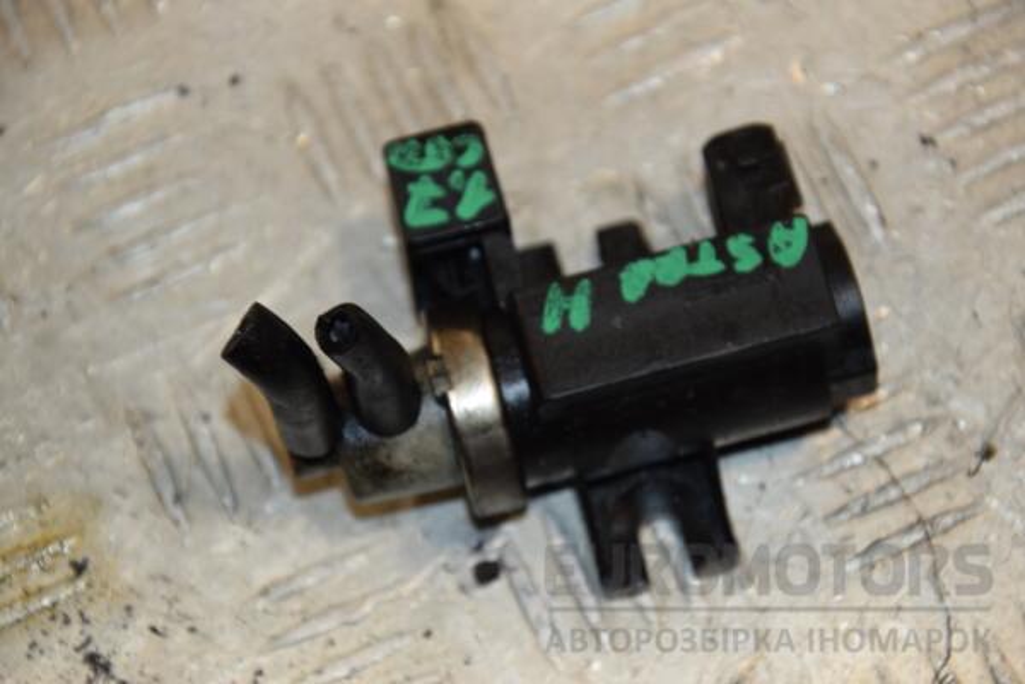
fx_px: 4185
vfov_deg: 9.3
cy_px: 342
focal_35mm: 147
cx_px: 512
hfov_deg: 14.0
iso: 800
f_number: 6.3
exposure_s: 1/200
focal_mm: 98
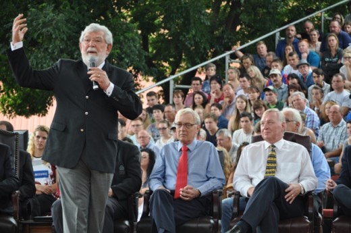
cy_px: 116
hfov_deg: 14.9
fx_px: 1343
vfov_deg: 9.9
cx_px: 176
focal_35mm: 138
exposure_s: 1/100
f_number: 5
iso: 400
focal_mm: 92
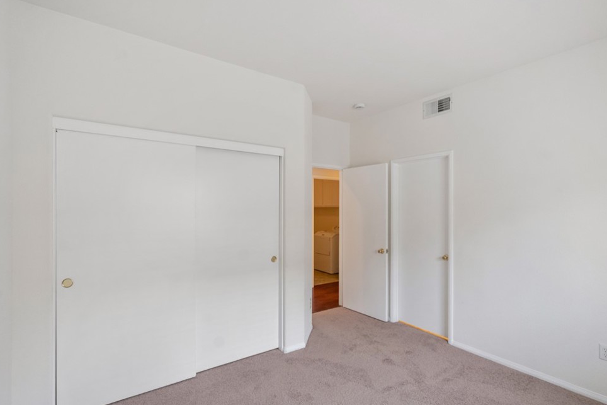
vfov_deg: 70.4
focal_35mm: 17
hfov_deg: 93.3
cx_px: 303
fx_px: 287
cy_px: 208
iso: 640
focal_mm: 16
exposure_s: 1/80
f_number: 5
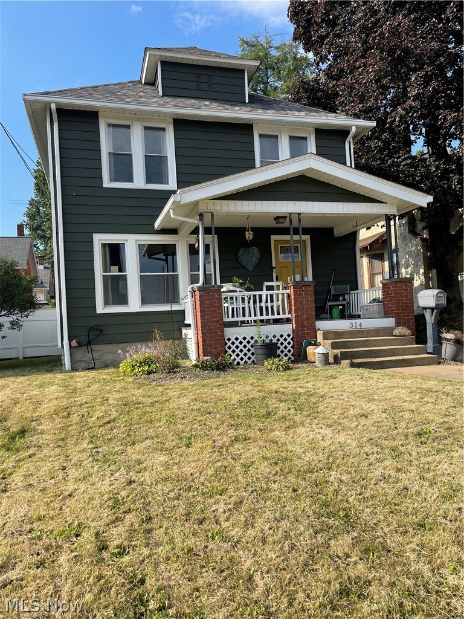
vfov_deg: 69.4
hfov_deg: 54.9
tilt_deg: +1.9
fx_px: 447
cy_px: 310
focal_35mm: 25
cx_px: 232
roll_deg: +3.0
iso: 32
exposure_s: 1/1946
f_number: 1.6
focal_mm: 5.1
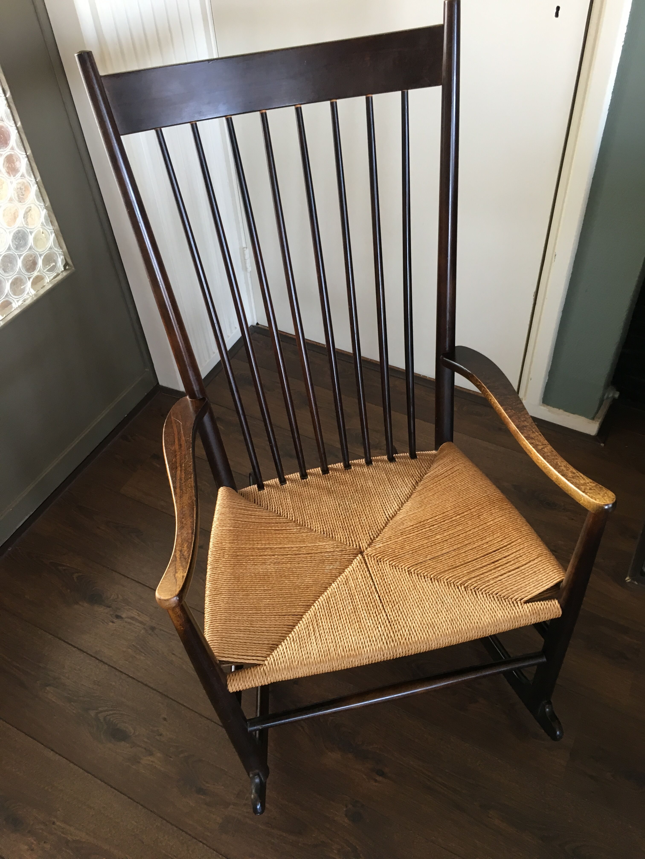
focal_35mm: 29
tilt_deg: -45.5
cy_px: 430
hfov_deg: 48.2
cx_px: 322
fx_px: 720
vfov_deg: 61.7
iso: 100
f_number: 2.2
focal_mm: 4.15
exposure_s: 1/33
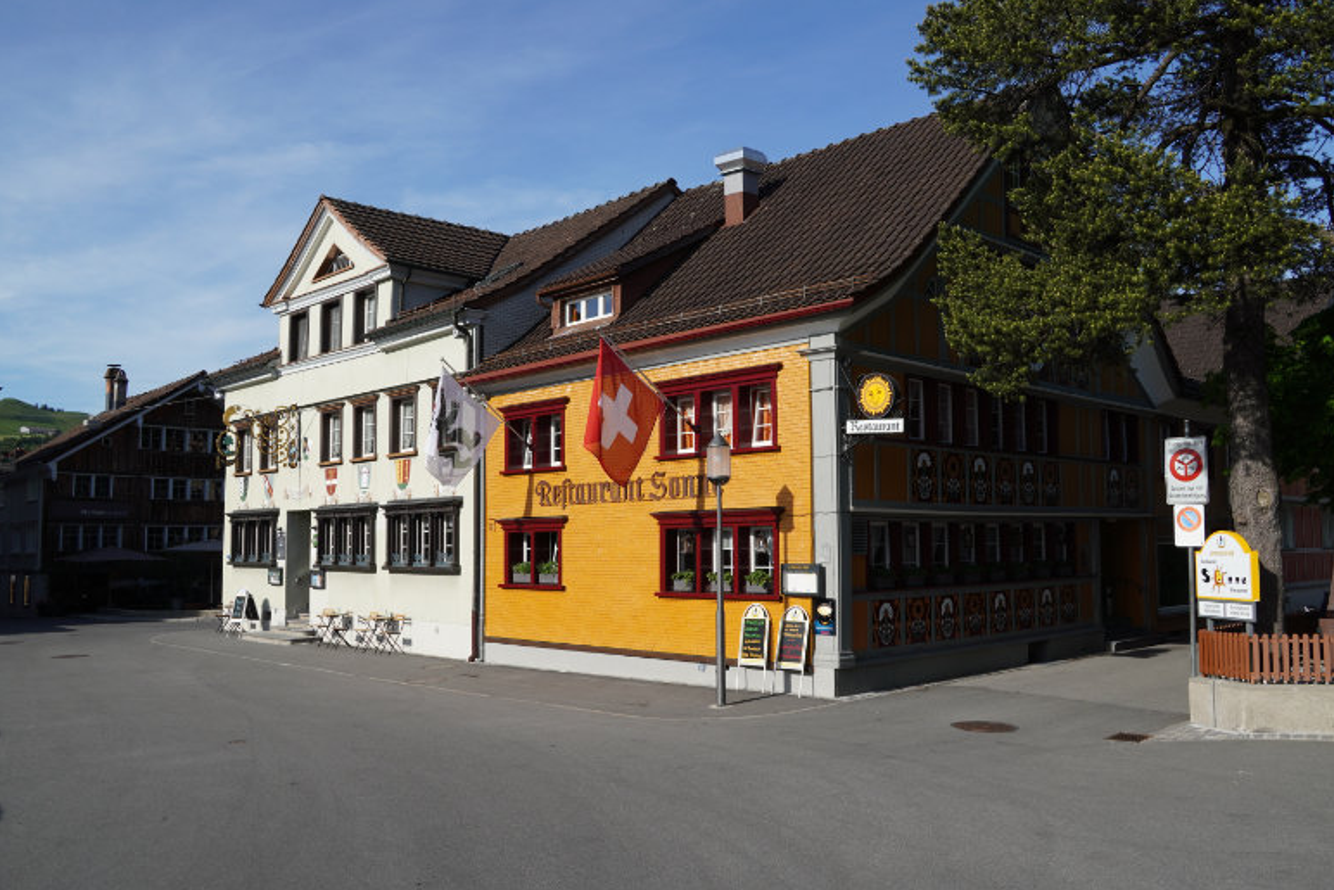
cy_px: 442
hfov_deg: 62.7
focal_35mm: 30
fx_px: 1094
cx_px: 674
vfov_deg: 44.3
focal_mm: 19
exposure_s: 1/320
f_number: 10
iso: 200
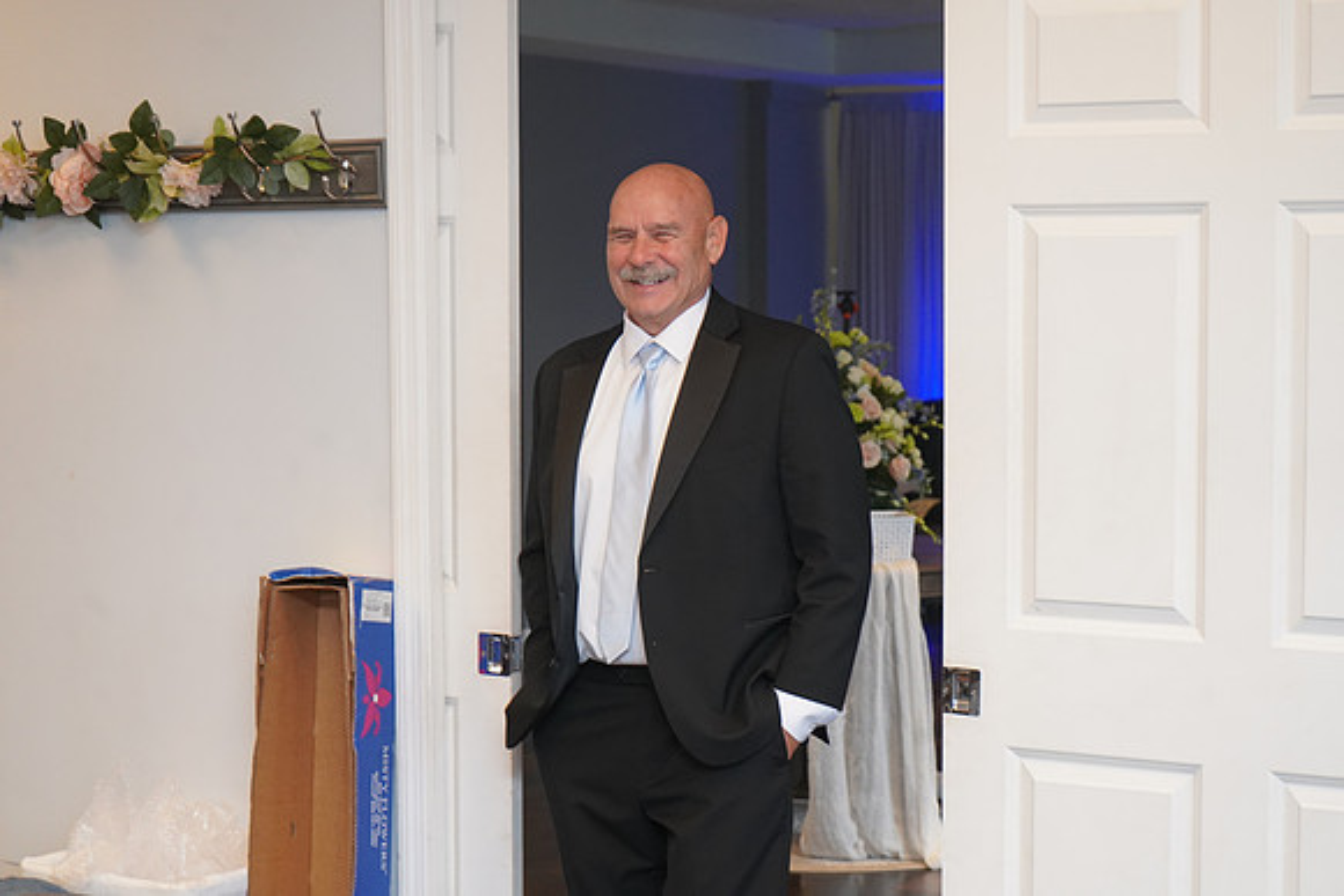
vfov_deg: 19.5
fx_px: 2614
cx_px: 672
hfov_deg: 28.8
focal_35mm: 70
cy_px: 448
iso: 3200
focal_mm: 70
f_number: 5.6
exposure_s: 1/160
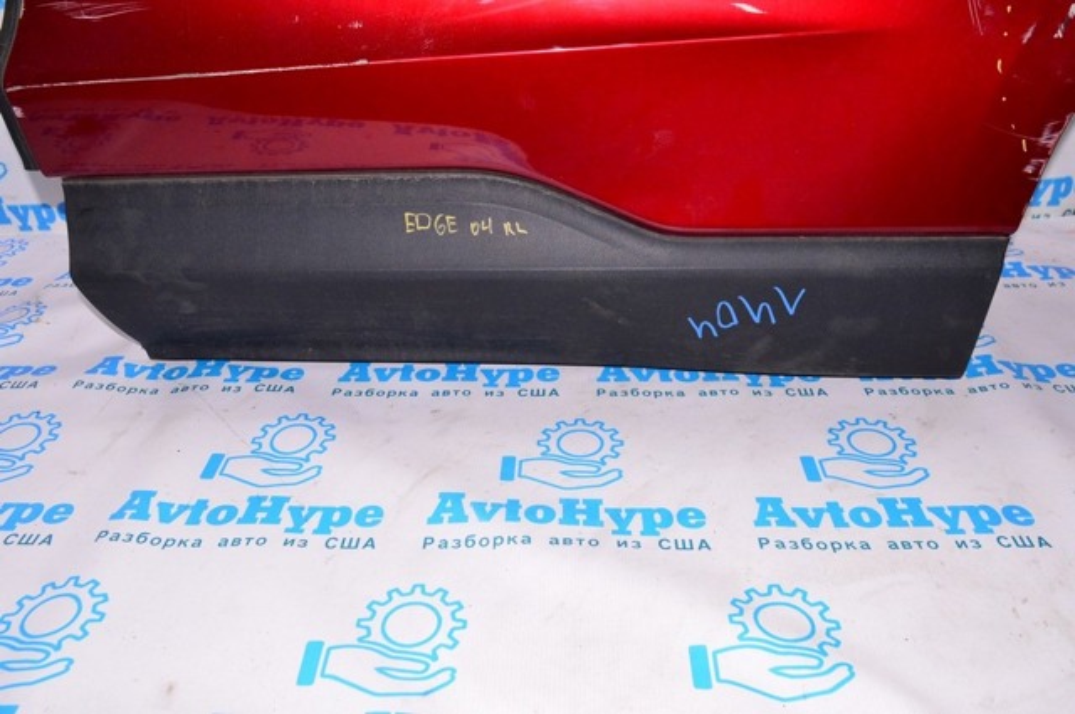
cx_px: 538
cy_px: 357
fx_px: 939
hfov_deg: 59.6
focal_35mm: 32
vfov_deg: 41.6
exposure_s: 1/200
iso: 1600
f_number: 8
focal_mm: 21
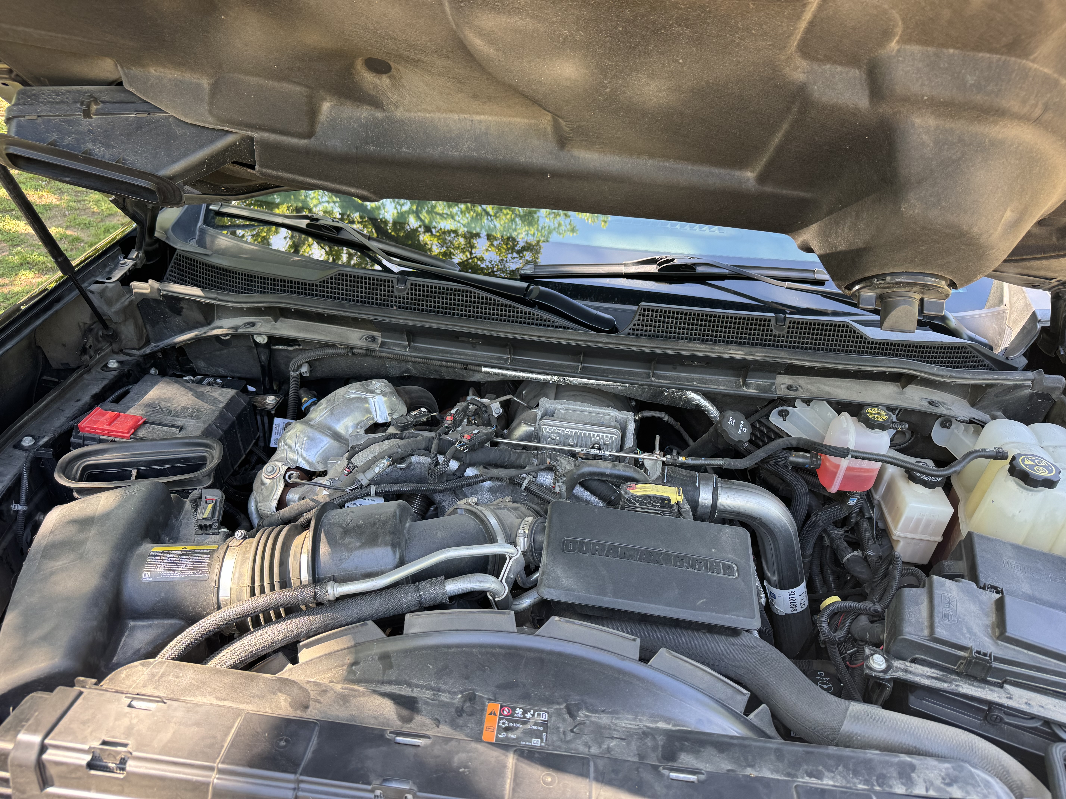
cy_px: 400
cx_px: 533
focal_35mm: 24
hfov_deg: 71.6
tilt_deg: -34.6
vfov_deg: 56.8
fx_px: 739
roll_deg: -5.2
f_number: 1.78
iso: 100
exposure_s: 1/121
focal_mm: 6.76
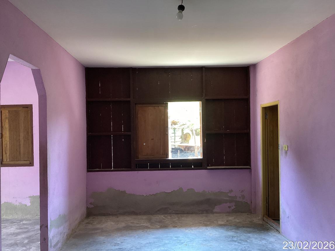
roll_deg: +1.1
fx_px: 300
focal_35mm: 31
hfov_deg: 58.4
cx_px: 168
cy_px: 126
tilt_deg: -0.1
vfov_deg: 45.4
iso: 64
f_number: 2.4
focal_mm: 3.3
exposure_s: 1/60
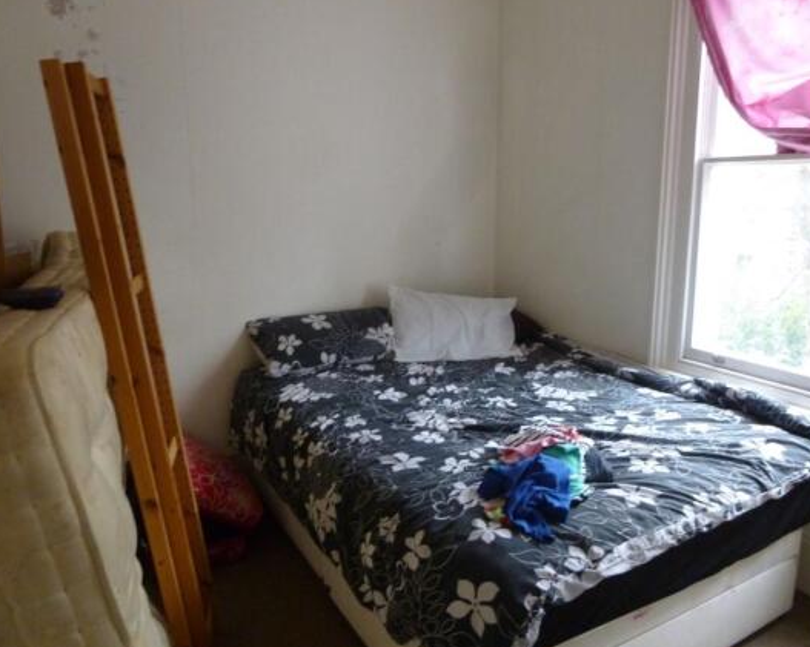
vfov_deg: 53.1
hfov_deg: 64.0
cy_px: 317
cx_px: 440
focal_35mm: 27
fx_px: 647
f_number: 3.1
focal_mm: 4.5
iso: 400
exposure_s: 1/10
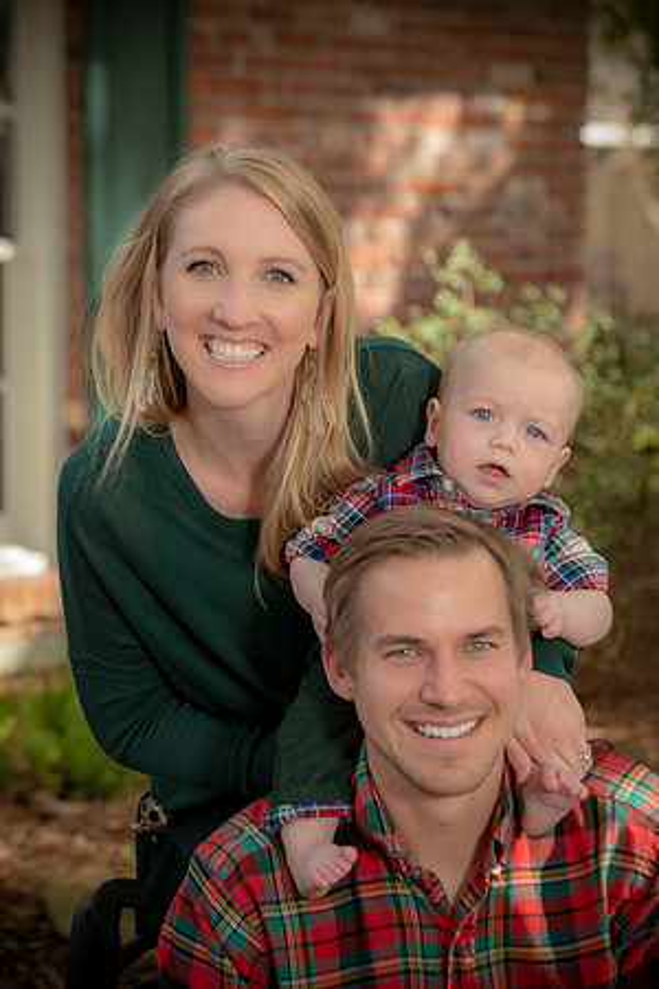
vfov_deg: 17.6
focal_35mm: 116
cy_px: 494
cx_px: 330
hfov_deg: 11.8
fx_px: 3185
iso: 320
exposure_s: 1/200
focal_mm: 116
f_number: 5.6
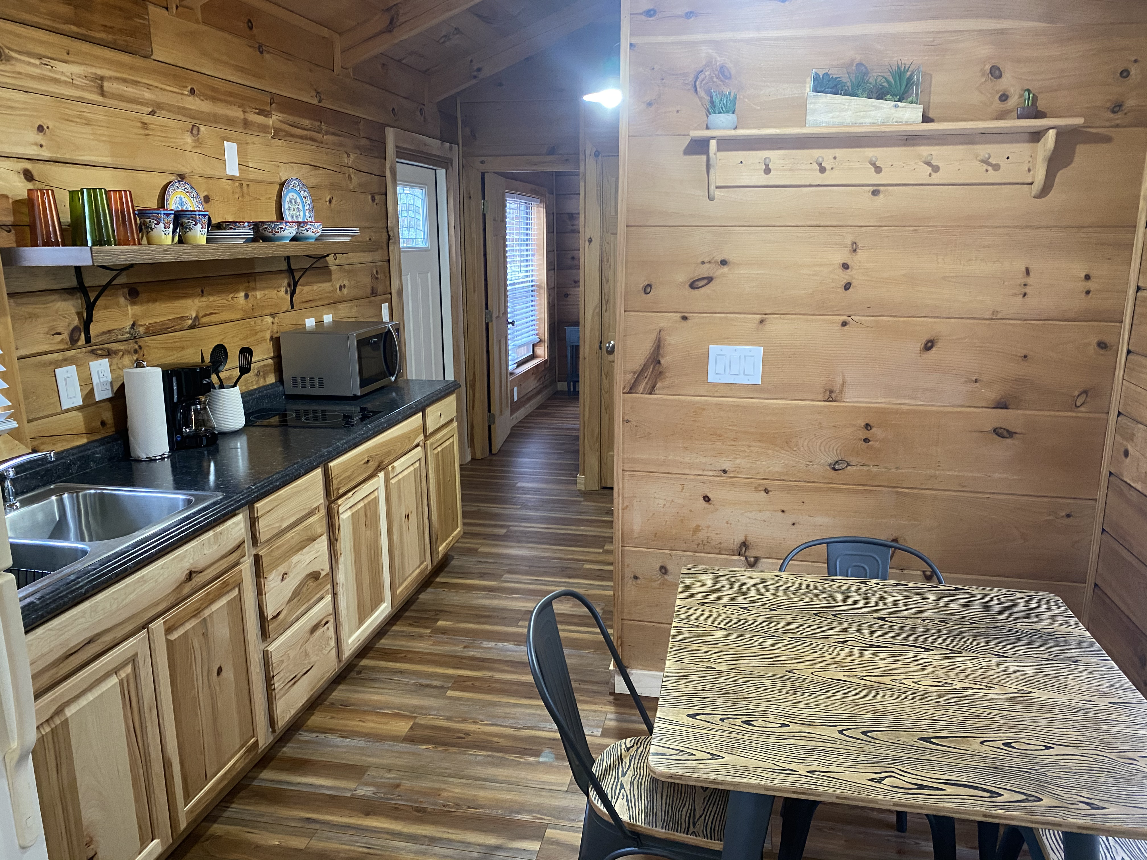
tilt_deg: -13.2
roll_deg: -0.8
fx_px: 862
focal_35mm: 26
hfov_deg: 67.3
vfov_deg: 53.1
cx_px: 574
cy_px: 430
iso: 400
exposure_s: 1/40
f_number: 1.8
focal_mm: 4.25
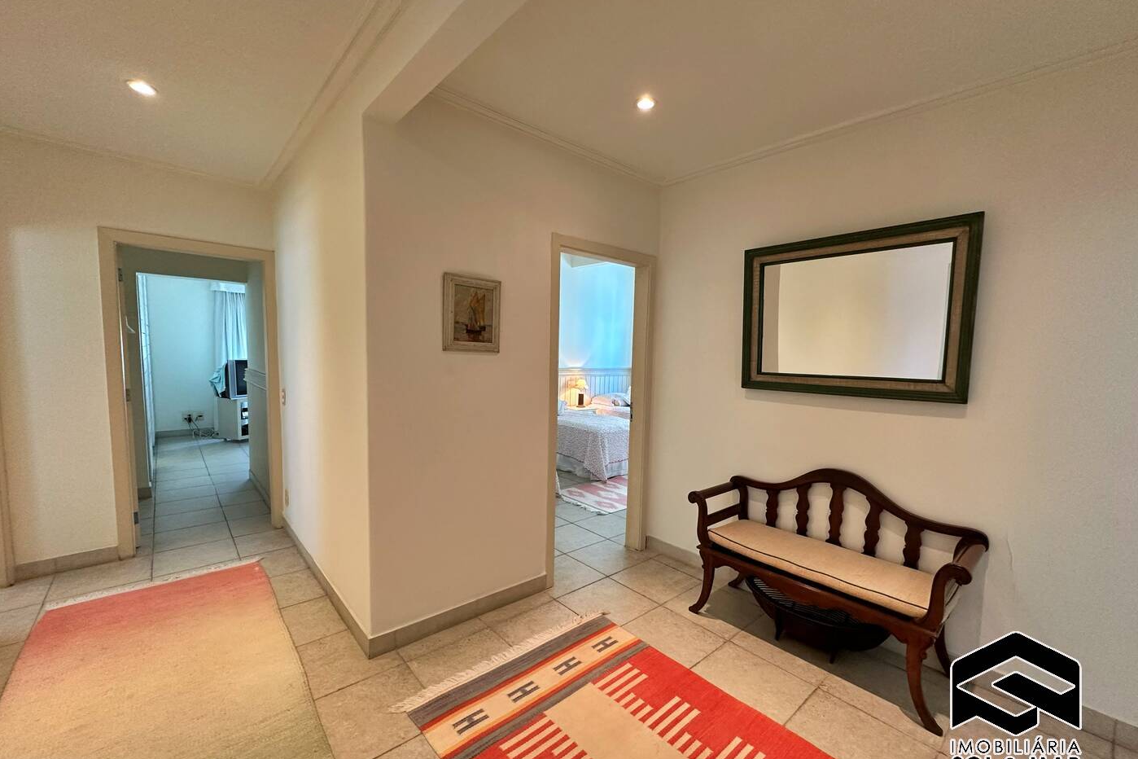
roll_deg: -1.1
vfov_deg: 77.3
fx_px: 474
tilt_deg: -4.7
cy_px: 394
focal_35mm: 15
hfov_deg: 100.4
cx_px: 584
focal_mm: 2.22
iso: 250
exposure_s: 1/120
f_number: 2.2
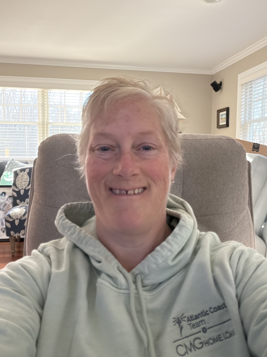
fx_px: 309
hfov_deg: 46.8
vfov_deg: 60.0
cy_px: 178
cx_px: 134
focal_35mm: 30
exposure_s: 1/40
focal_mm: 2.71
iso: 250
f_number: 1.9
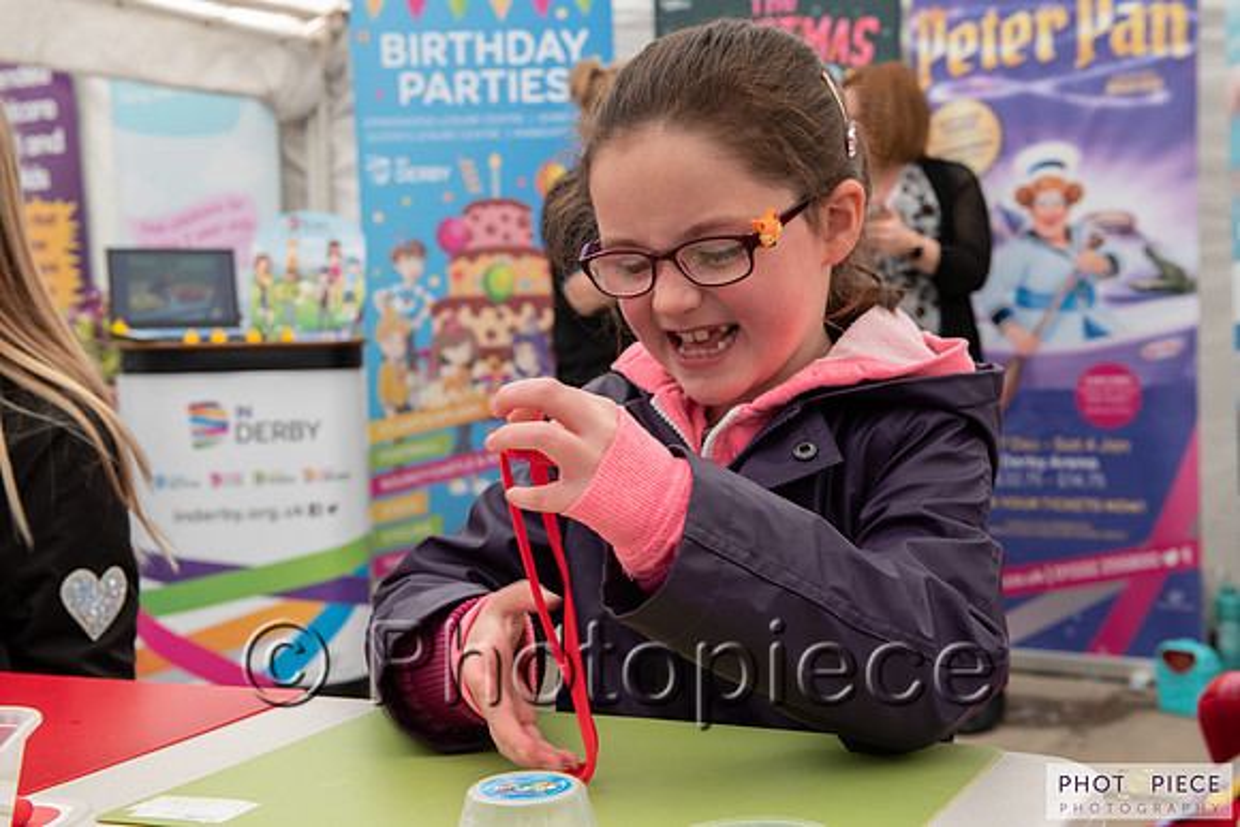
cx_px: 620
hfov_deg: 38.2
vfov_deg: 26.0
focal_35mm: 52
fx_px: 1791
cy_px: 414
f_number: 8
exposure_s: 1/80
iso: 720
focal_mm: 52
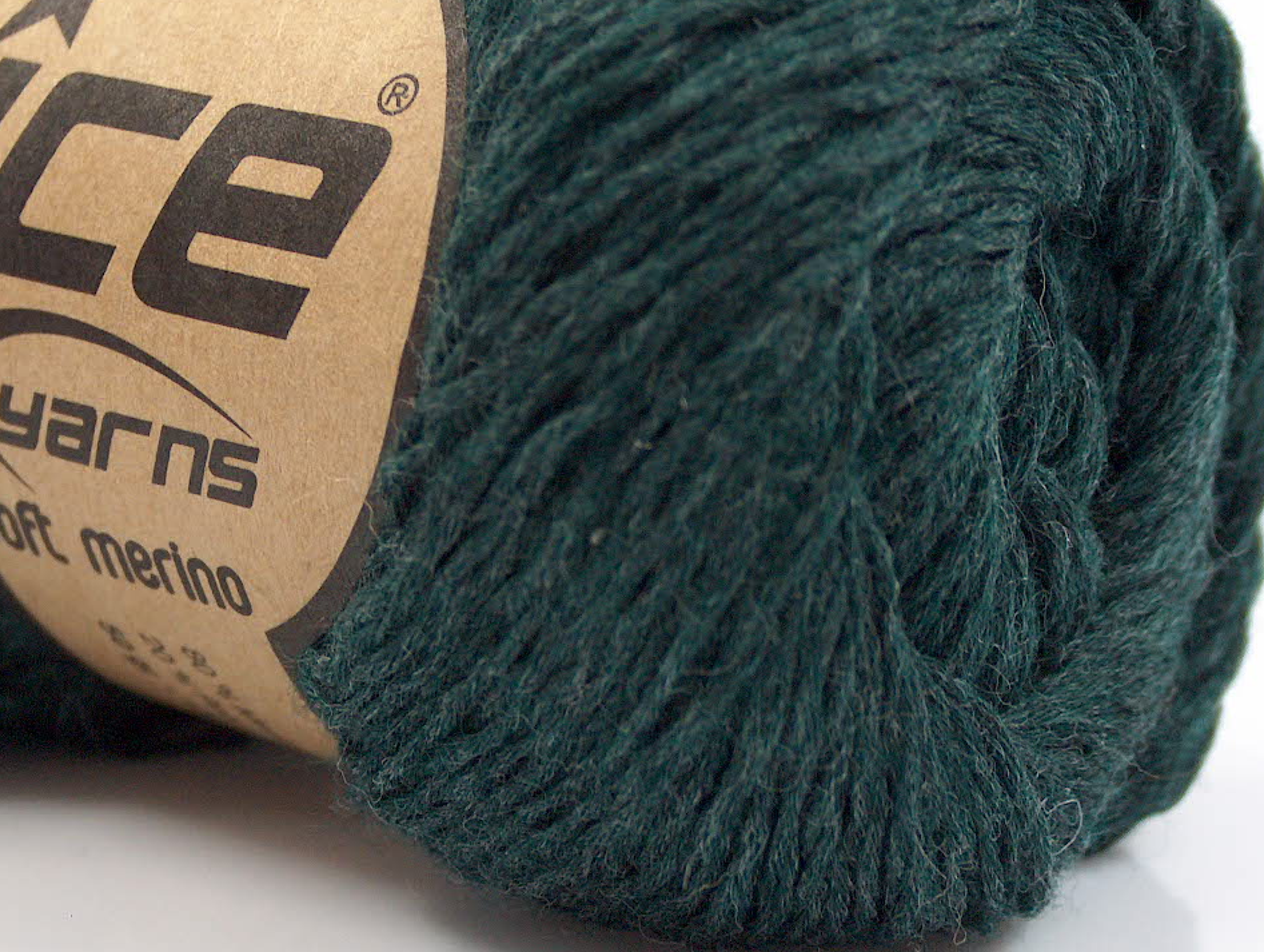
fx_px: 4205
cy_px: 377
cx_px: 414
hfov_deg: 17.1
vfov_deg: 12.9
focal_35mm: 115
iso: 100
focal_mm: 17.25
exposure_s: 1/4.7
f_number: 2.9
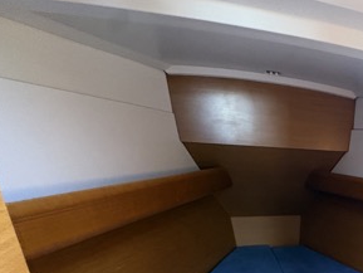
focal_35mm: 31
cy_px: 272
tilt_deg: -20.1
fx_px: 325
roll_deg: -5.5
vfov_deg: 40.1
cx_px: 374
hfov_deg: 47.0
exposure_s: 1/60
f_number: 2.2
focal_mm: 2.22
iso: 640
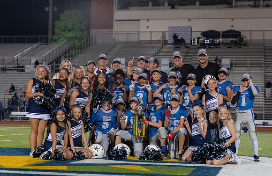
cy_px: 97
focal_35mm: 78
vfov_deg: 17.1
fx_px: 585
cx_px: 126
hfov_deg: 26.2
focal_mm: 70
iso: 2000
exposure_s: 1/320
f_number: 3.2
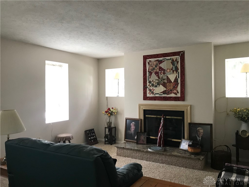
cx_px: 124
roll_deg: +0.3
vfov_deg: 49.7
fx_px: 201
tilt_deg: +1.4
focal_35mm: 28
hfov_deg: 63.4
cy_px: 94
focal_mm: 3.99
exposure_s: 1/15
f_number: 1.8
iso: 50
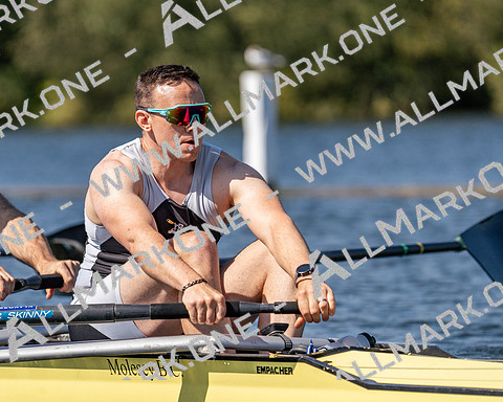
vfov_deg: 3.7
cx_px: 219
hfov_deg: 4.6
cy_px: 200
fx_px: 6312
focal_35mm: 424
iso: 250
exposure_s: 1/2000
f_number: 6.3
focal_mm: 374
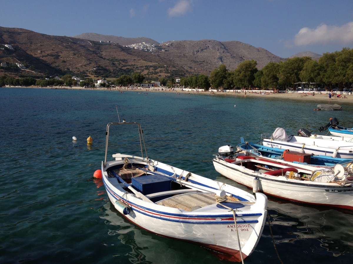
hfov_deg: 52.6
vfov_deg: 40.7
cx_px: 176
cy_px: 132
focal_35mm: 35
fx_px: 357
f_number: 2.4
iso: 50
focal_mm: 4.28
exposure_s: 1/2404
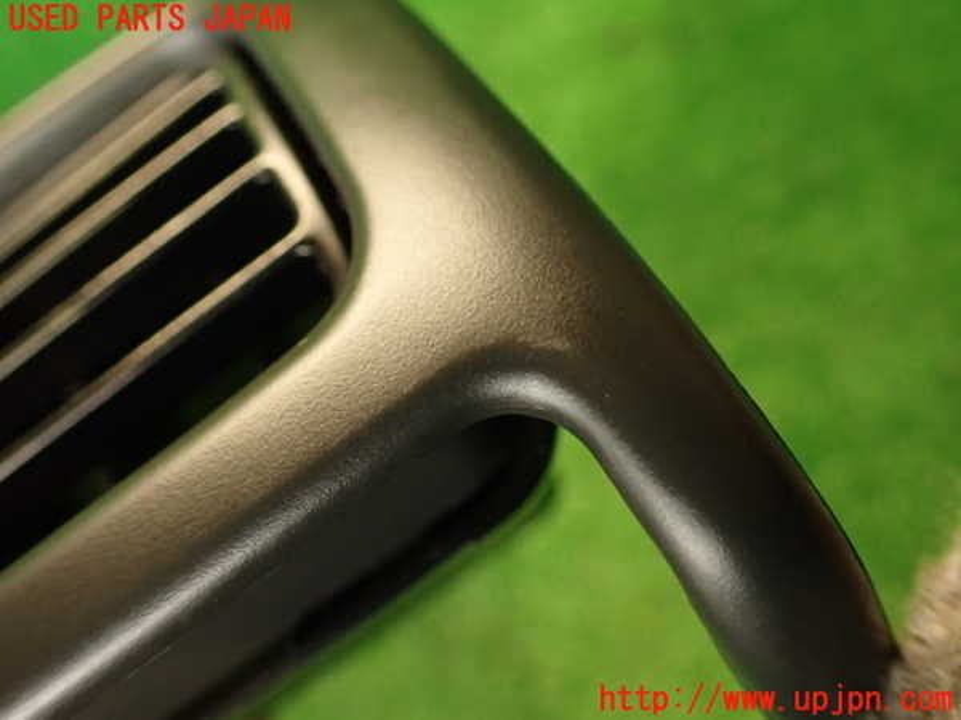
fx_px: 833
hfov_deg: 60.0
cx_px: 480
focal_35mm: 30
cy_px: 360
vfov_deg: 46.8
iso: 400
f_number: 2.3
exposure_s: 1/30
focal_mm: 5.4
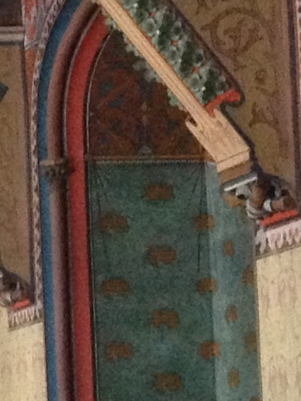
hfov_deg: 5.5
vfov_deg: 8.2
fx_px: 2792
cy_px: 351
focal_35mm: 241
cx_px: -815
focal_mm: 4.28
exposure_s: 1/17
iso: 400
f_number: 2.4
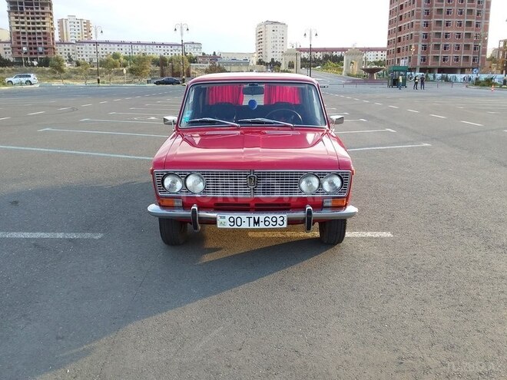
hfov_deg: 58.4
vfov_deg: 45.4
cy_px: 190
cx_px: 254
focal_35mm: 31
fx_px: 454
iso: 40
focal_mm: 3.3
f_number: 2.2
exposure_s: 1/148
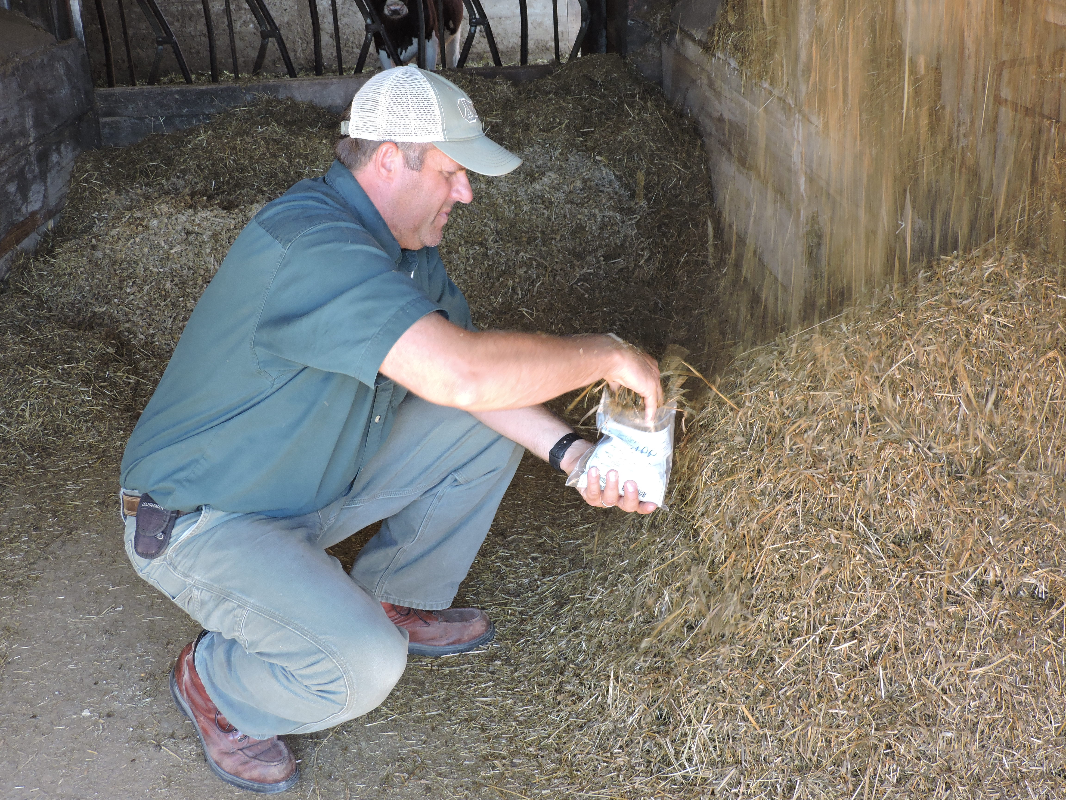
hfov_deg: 43.9
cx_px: 533
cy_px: 400
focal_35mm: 43
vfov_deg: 33.6
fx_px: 1324
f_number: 3.4
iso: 180
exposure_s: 1/50
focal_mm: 7.7
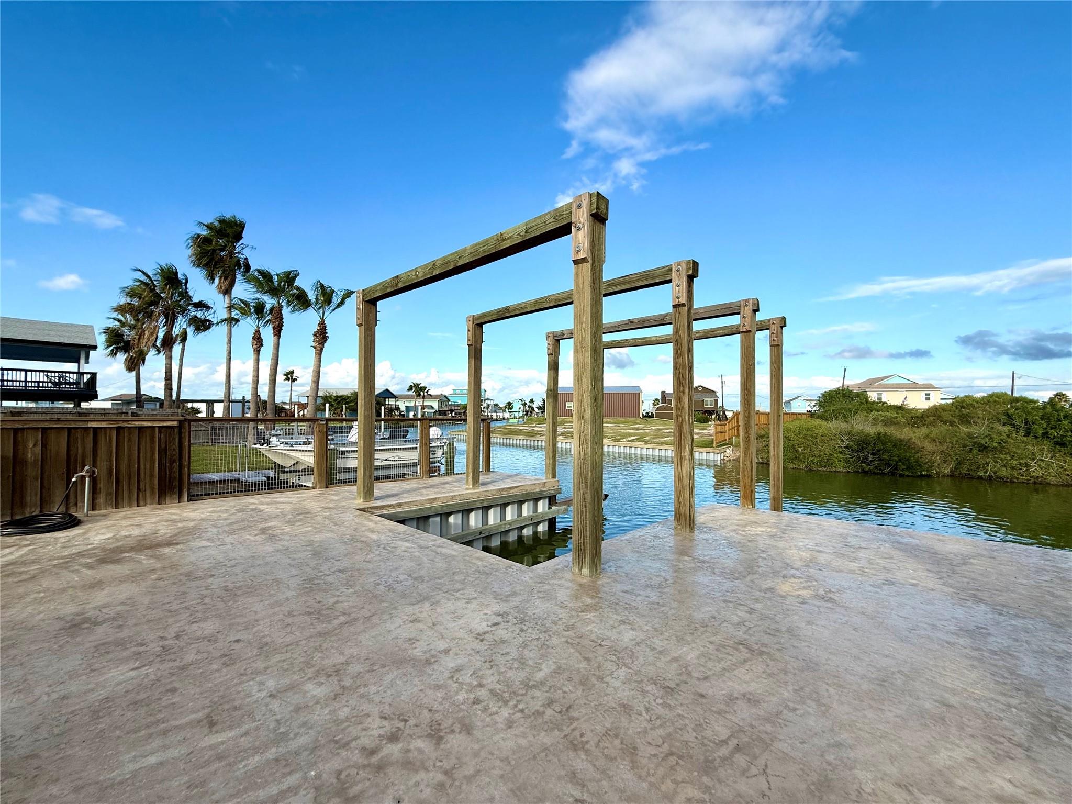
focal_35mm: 14
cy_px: 402
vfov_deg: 85.7
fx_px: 434
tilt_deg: +1.3
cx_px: 536
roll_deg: -0.3
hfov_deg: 102.1
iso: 50
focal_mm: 2.22
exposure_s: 1/1572
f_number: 2.2
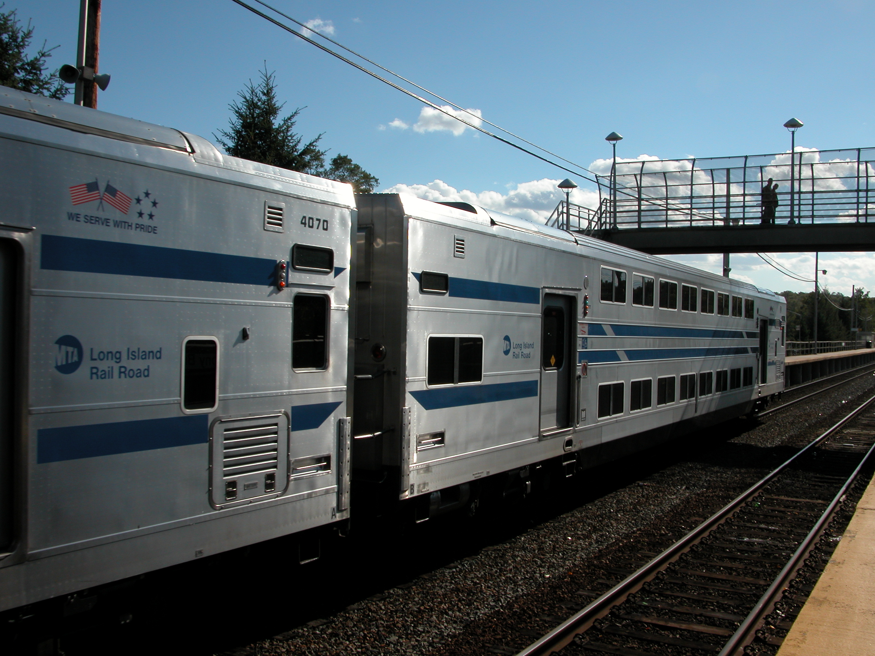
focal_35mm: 35
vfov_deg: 40.7
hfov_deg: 52.6
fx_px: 885
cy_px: 328
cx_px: 438
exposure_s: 1/401
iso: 100
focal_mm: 8.9
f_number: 8
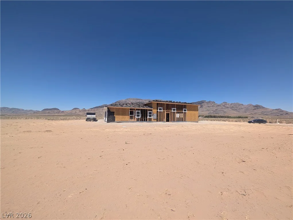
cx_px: 146
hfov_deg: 110.5
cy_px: 110
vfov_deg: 94.6
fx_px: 102
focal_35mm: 12
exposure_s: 1/3663
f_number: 1.7
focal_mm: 2.02
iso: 54
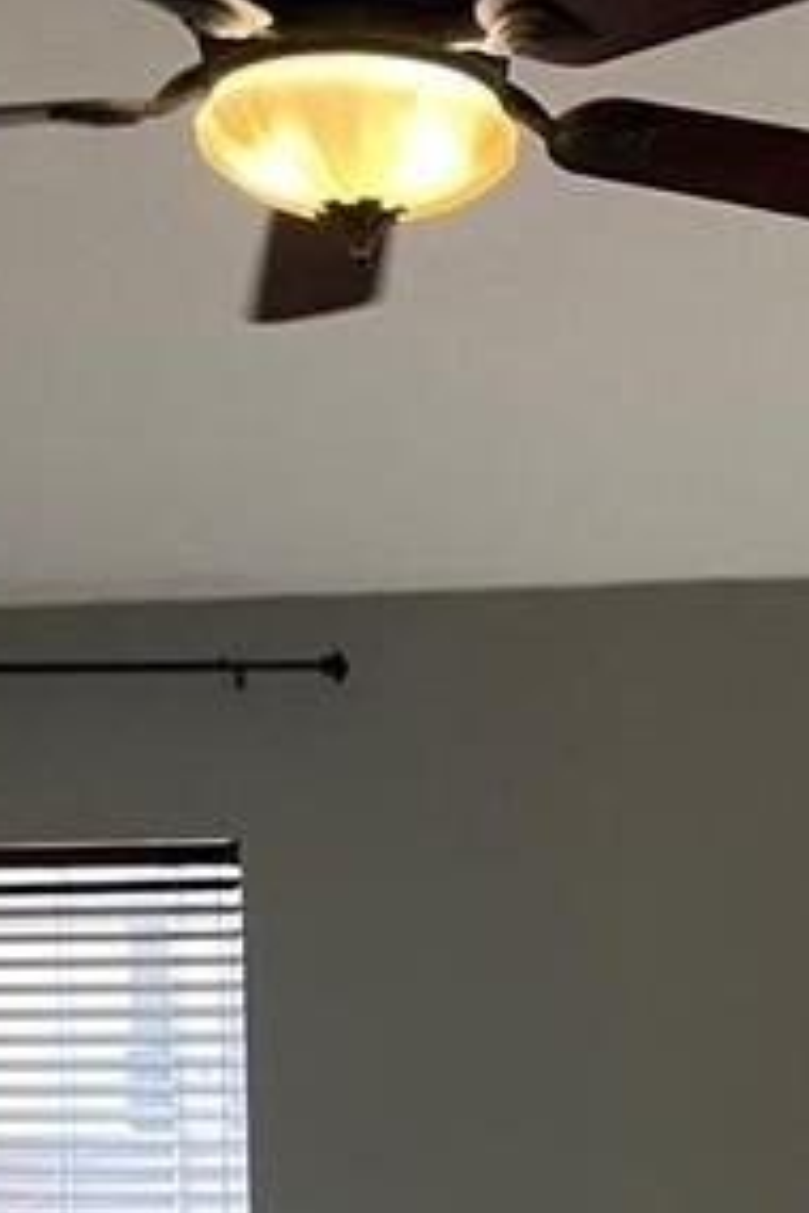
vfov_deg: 19.9
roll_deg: +0.6
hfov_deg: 13.8
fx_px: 3269
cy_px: 1392
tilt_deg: -1.1
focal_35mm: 97
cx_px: 894
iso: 80
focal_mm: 4.2
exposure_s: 1/60
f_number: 1.6
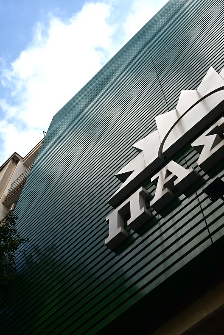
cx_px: 145
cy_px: 169
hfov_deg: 28.5
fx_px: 438
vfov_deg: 41.9
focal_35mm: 47
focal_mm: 31
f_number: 4
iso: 1000
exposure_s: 1/1600
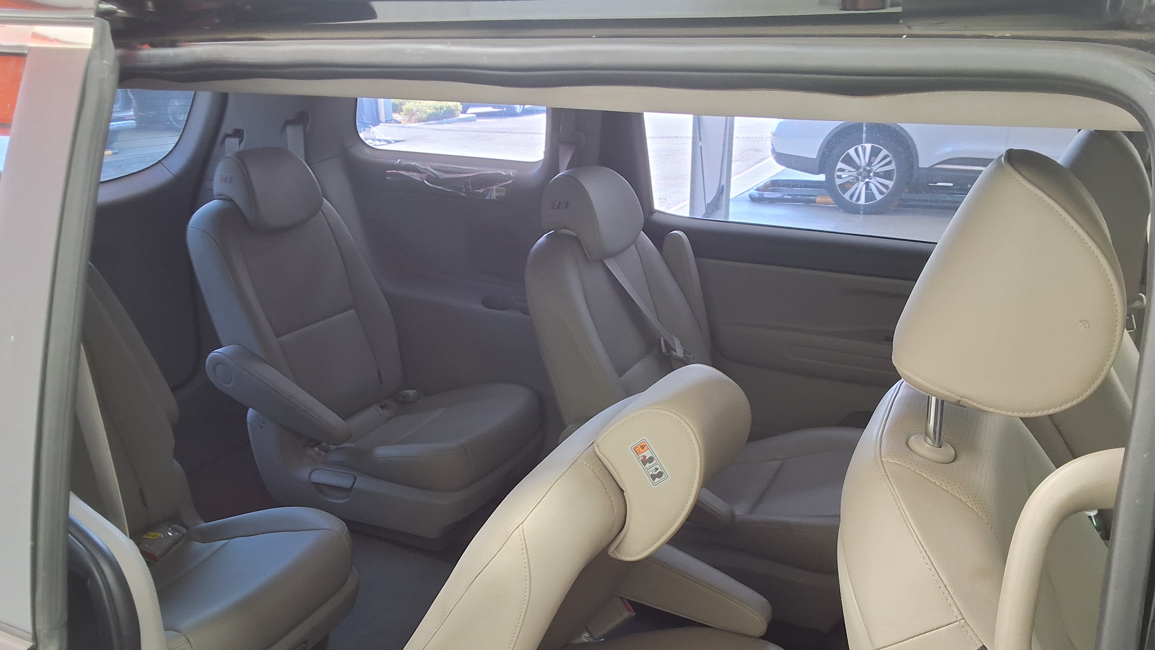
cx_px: 579
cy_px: 432
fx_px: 949
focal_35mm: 31
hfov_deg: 62.6
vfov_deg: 37.4
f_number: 1.9
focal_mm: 2.91
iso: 100
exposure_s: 1/40
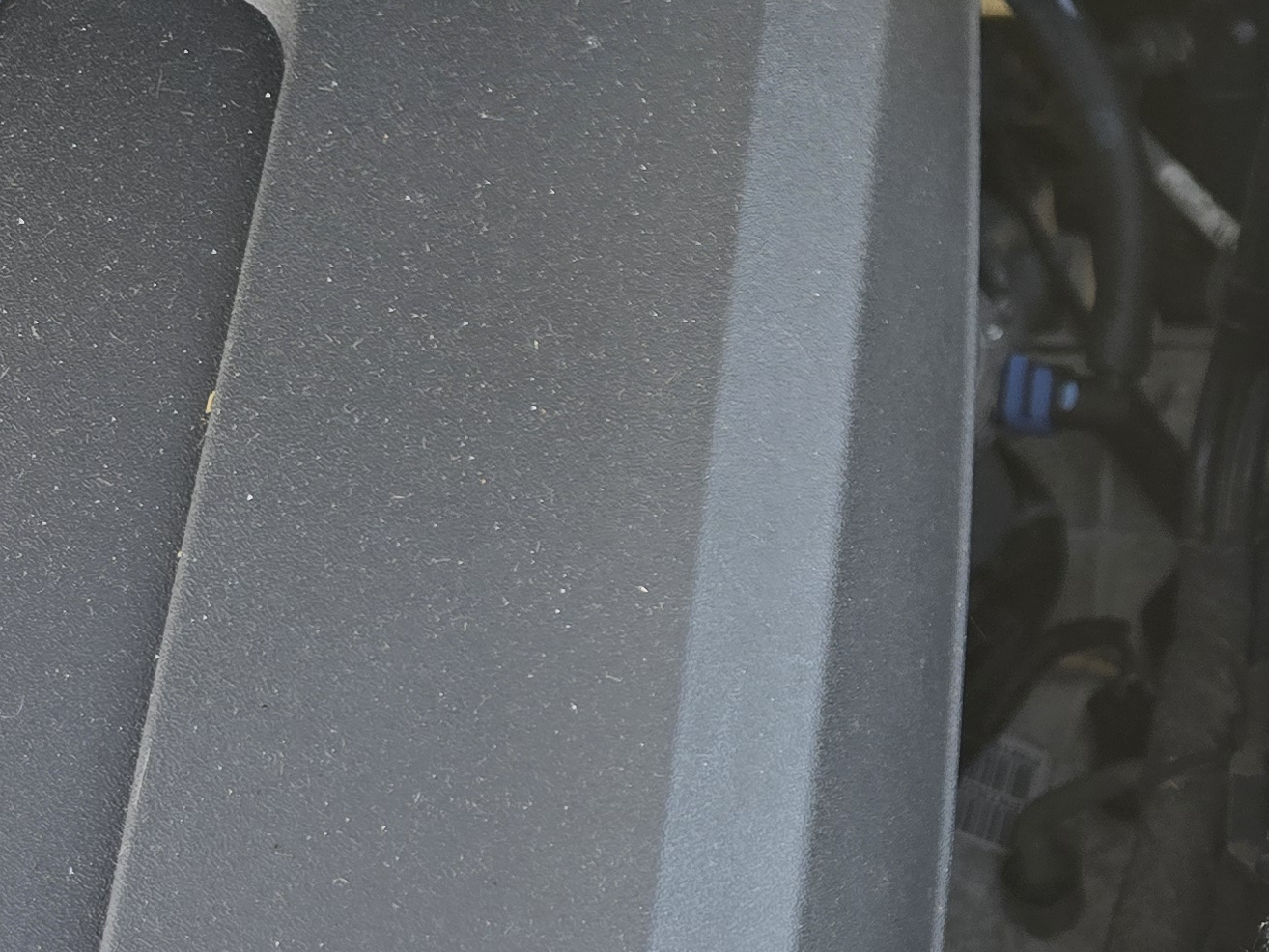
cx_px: 1671
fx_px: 2567
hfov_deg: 24.2
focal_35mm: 70
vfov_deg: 21.0
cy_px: 561
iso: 50
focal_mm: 6.3
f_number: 1.7
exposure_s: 1/180
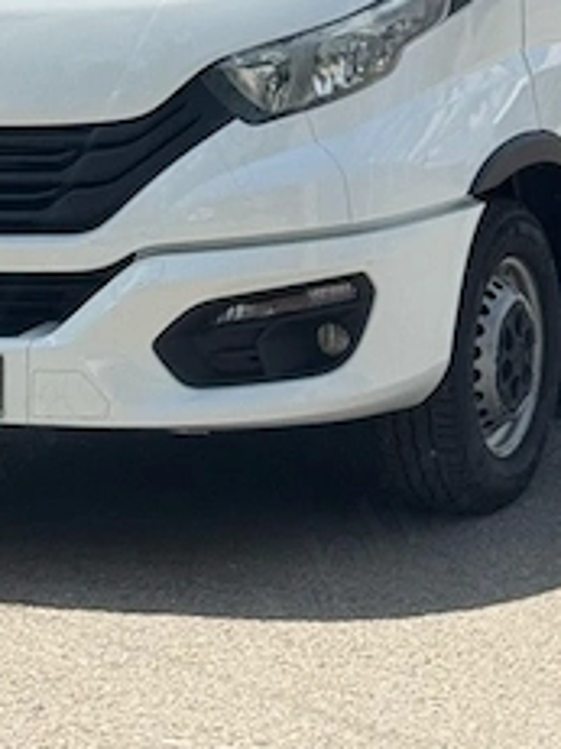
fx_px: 3590
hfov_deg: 8.9
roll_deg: -0.7
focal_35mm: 166
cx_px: 542
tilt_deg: +2.5
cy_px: -422
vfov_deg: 11.4
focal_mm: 6.76
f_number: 1.78
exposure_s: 1/3610
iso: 64
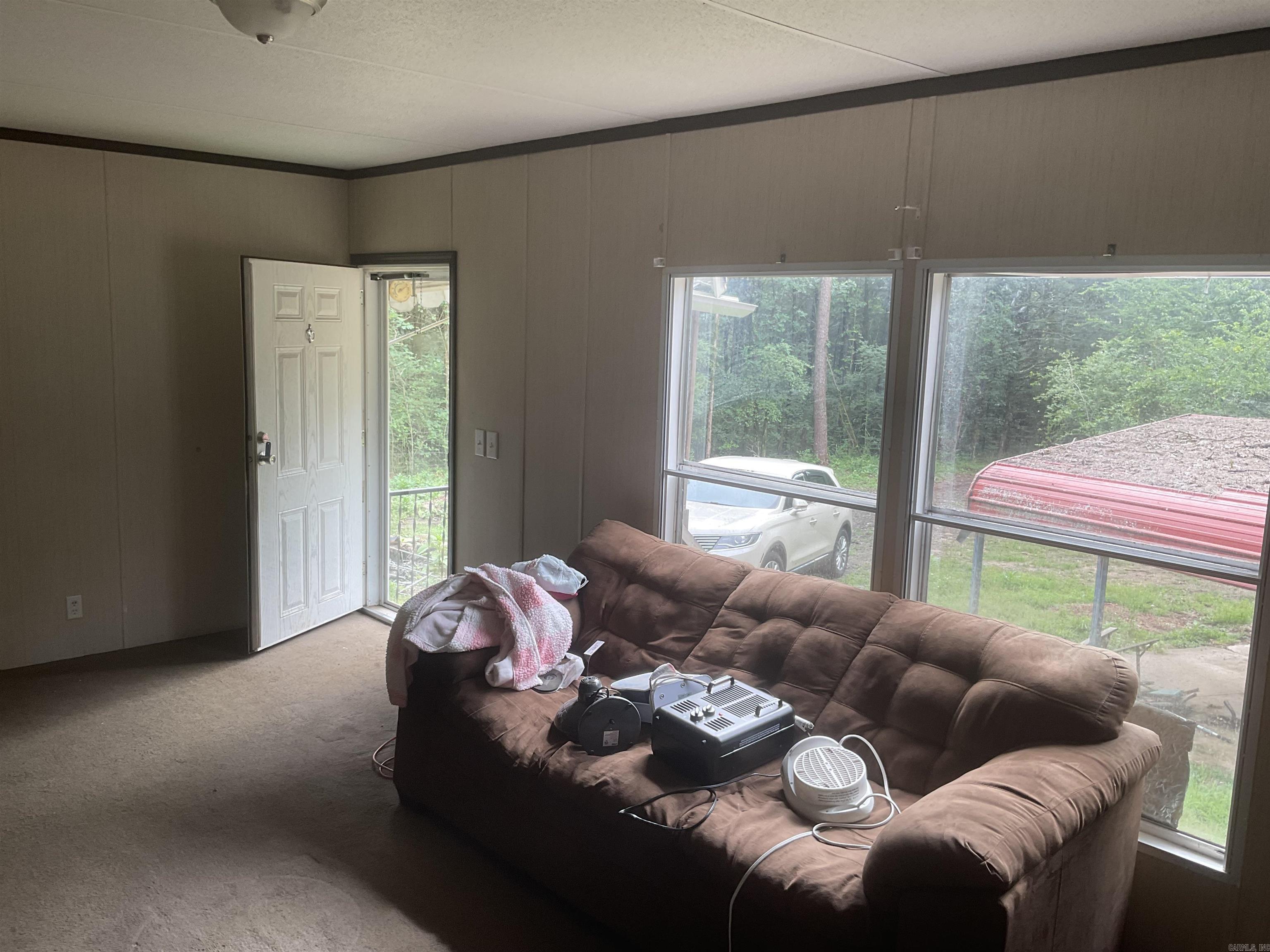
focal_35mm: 29
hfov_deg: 61.7
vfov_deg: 48.2
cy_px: 476
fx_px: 1064
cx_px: 635
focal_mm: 3
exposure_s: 1/120
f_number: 1.8
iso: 32
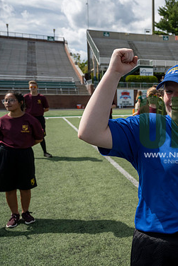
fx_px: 274
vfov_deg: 51.9
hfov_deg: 32.0
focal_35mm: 37
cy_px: 130
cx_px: 193
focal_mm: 24
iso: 200
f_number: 5
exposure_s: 1/1600
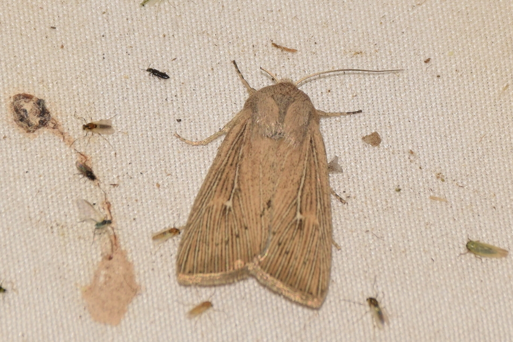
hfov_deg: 9.8
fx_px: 2992
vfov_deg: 6.5
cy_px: 171
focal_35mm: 210
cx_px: 256
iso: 125
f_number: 10
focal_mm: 140
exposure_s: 1/160
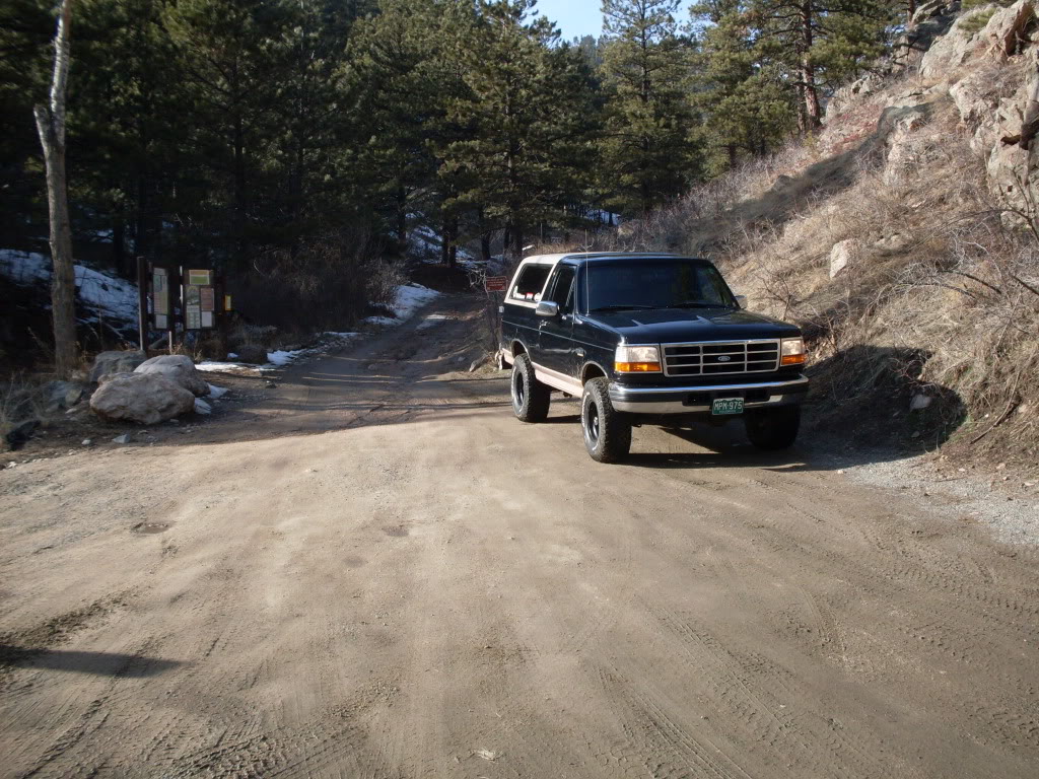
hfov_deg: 49.0
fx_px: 1141
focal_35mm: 38
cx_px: 520
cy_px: 390
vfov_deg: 37.7
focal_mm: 6.3
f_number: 8.4
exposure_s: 1/90
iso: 80
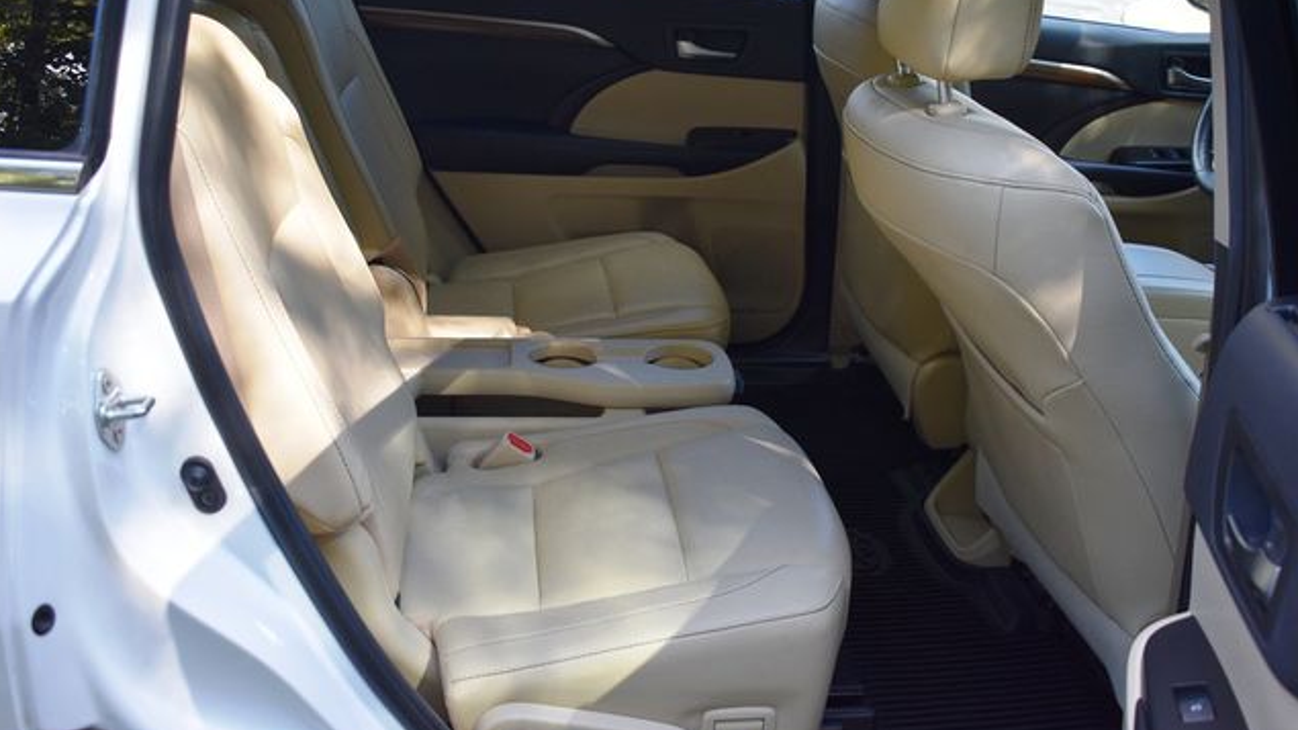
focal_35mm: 38
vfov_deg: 31.1
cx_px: 646
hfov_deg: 52.8
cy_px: 314
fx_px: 1308
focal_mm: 24
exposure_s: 1/250
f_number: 4.5
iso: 400
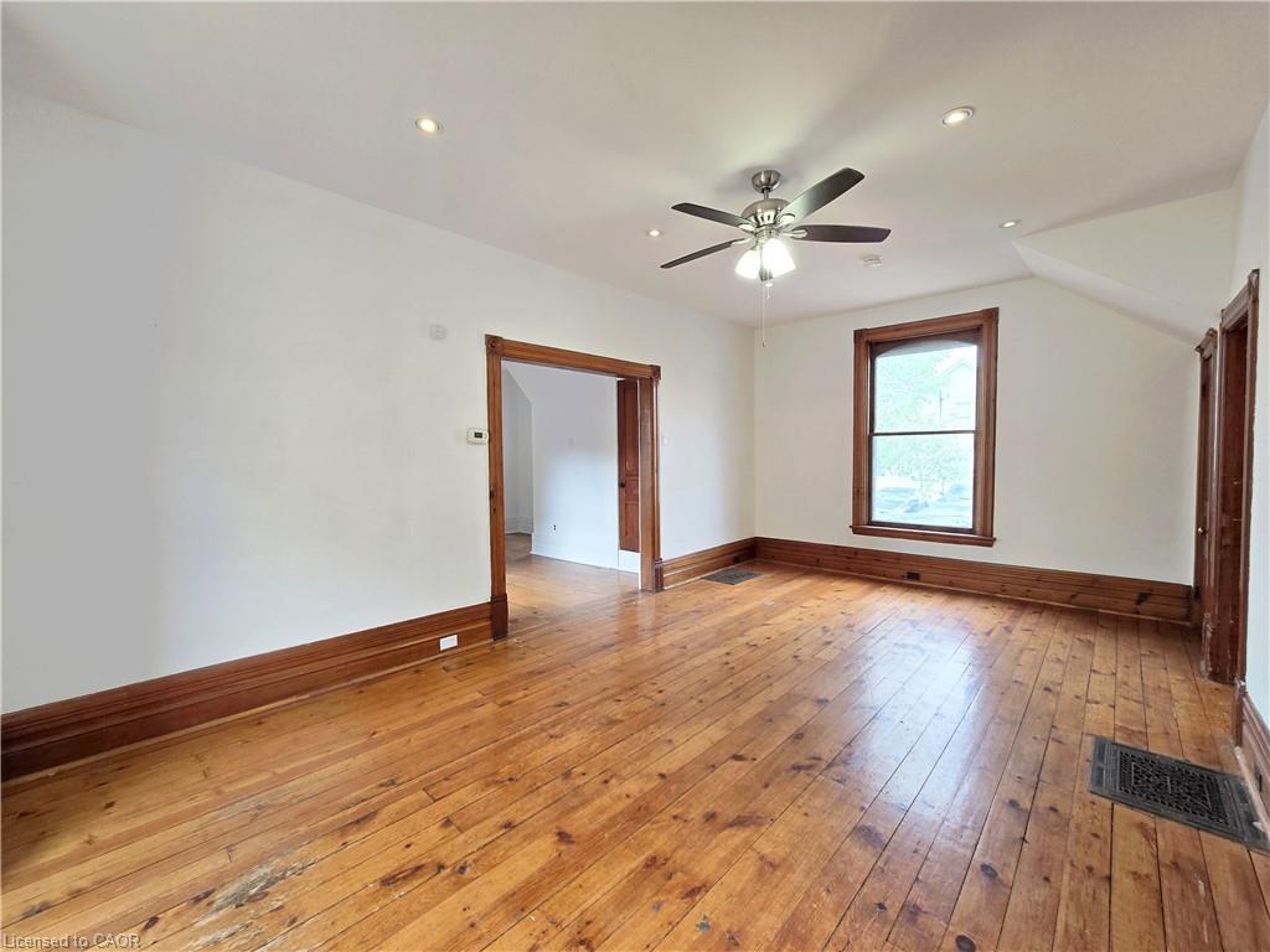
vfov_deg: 89.9
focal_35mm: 13
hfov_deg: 106.2
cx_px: 635
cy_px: 476
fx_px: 477
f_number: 2.2
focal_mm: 2.2
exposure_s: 1/60
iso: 50
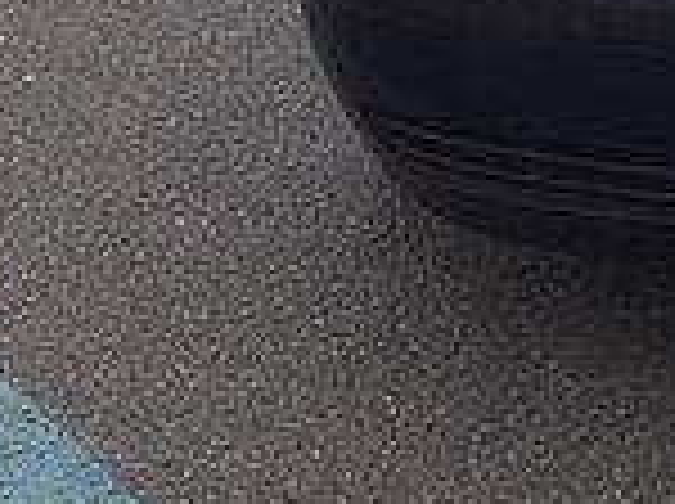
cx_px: 999
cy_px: -286
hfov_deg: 15.4
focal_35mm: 119
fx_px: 2317
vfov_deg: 11.8
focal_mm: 3.6
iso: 40
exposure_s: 1/179
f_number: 1.9
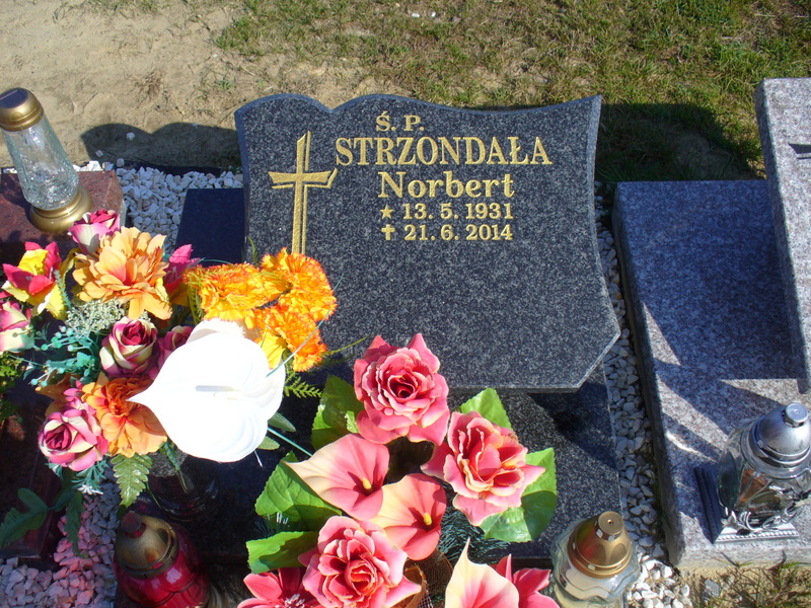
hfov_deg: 50.1
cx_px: 406
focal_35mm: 37
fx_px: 867
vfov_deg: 38.7
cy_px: 304
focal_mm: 6.1
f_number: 5.6
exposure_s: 1/320
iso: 80
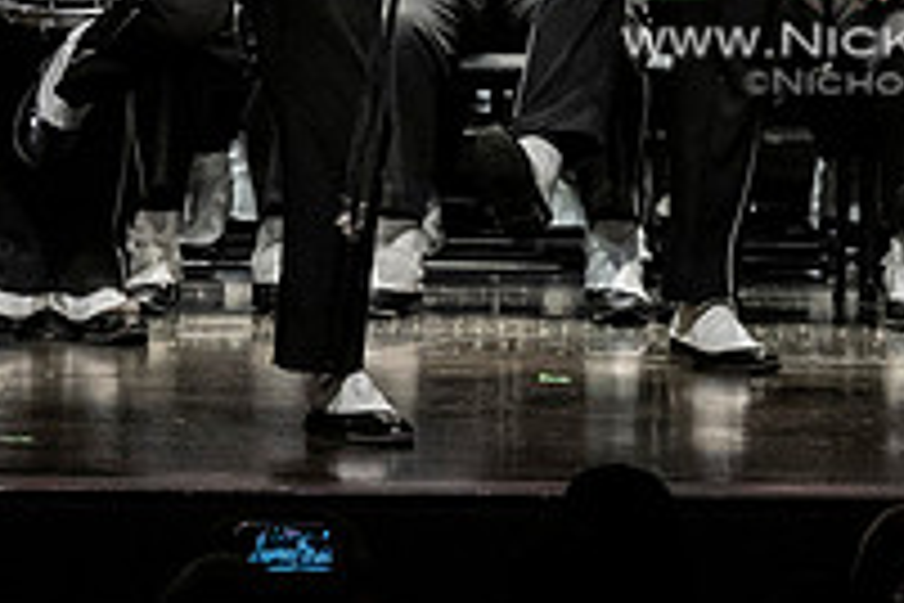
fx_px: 15216
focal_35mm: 606
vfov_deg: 2.3
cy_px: -122
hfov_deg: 3.4
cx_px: 931
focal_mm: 140
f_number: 4
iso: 4000
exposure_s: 1/500
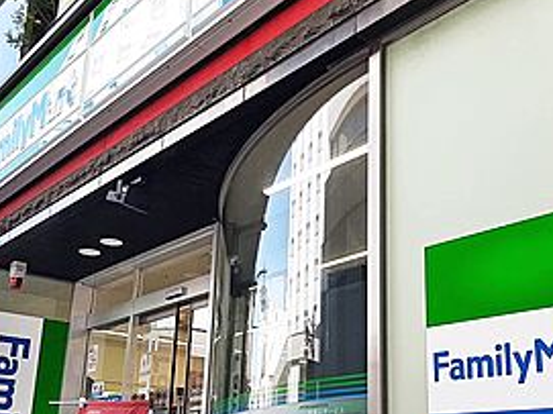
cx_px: 310
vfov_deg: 33.3
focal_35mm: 43
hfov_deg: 43.8
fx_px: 687
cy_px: 267
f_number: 1.7
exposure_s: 1/449
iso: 40
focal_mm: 3.93
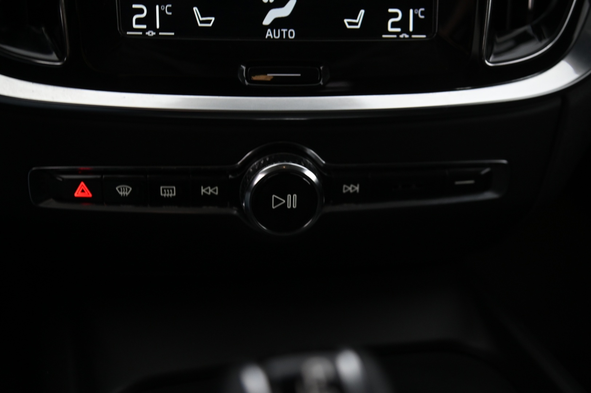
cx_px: 296
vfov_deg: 25.9
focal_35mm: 52
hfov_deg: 38.2
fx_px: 853
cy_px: 196
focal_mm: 52
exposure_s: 1/25
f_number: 4
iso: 2000
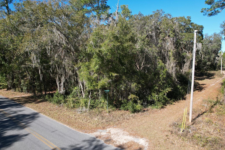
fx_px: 144
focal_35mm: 23
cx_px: 117
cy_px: 77
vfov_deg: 55.1
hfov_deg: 76.1
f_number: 2.8
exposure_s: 1/240
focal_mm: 8.38
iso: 100
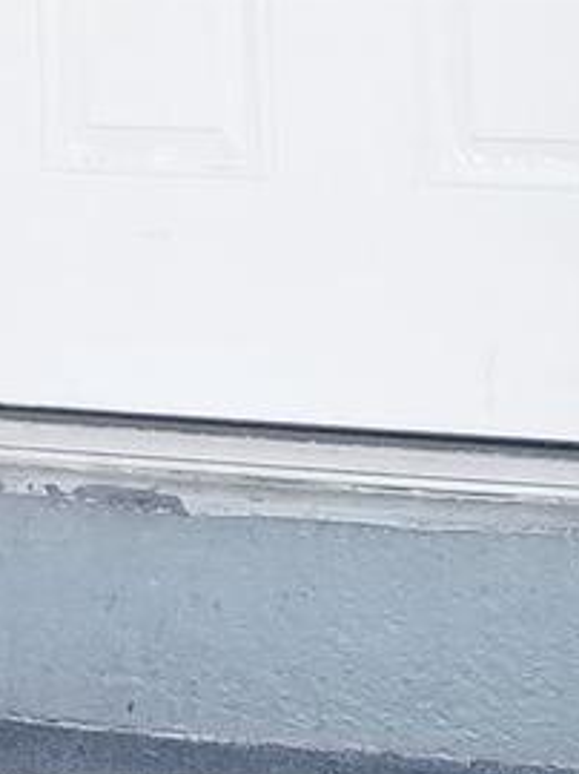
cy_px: -378
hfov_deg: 9.6
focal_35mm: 148
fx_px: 3306
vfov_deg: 12.7
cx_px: -418
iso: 50
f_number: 1.7
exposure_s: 1/182
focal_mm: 4.2
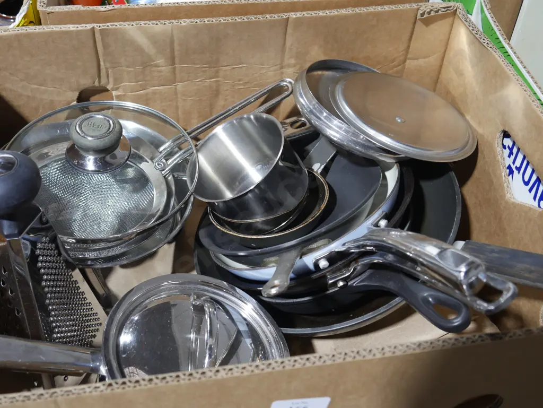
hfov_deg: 44.8
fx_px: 659
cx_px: 272
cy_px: 204
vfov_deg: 34.4
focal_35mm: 42
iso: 800
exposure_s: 1/60
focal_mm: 21
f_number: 4.6
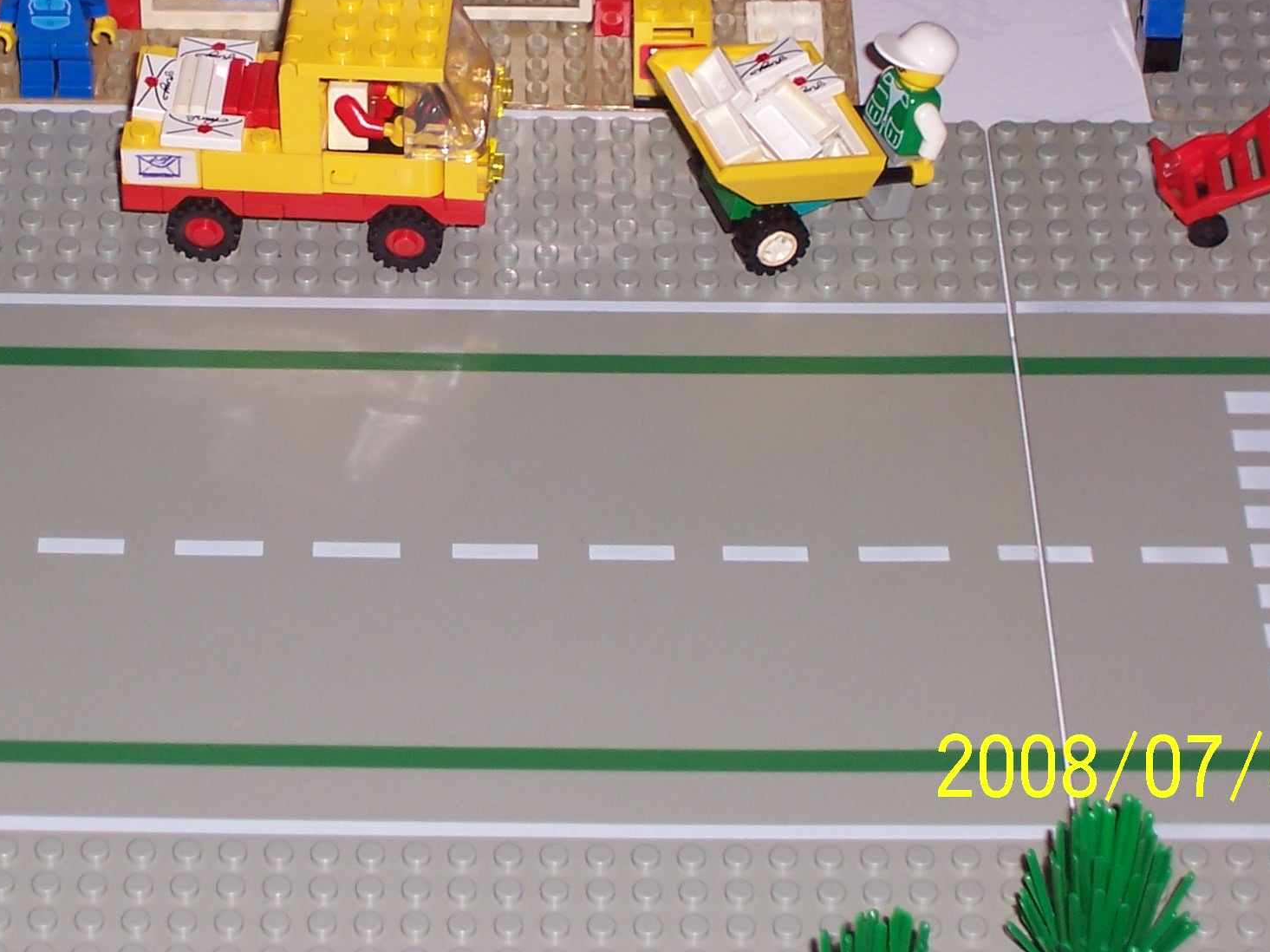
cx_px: 463
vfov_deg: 11.5
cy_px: 204
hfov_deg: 15.3
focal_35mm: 129
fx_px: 4732
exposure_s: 1/90
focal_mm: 13.5
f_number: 4.1
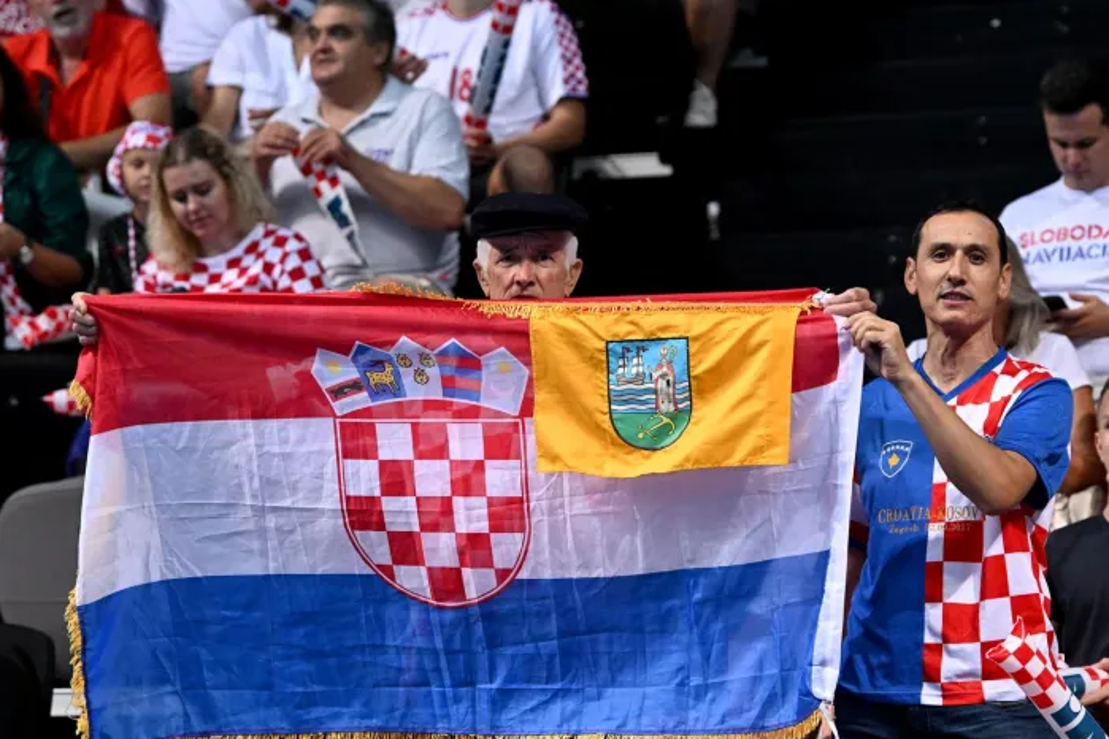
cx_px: 582
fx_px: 5021
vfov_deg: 8.4
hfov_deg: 12.6
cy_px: 384
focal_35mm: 163
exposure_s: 1/1000
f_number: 4
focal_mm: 150
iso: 5000
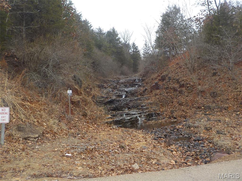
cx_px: 121
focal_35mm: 30
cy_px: 90
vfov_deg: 46.8
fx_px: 210
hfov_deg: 60.0
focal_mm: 4.1
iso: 125
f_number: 3.3
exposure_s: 1/125
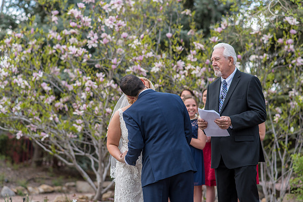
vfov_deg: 16.1
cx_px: 152
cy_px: 101
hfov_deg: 23.9
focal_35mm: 85
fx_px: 716
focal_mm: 85
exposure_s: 1/160
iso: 100
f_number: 2.8
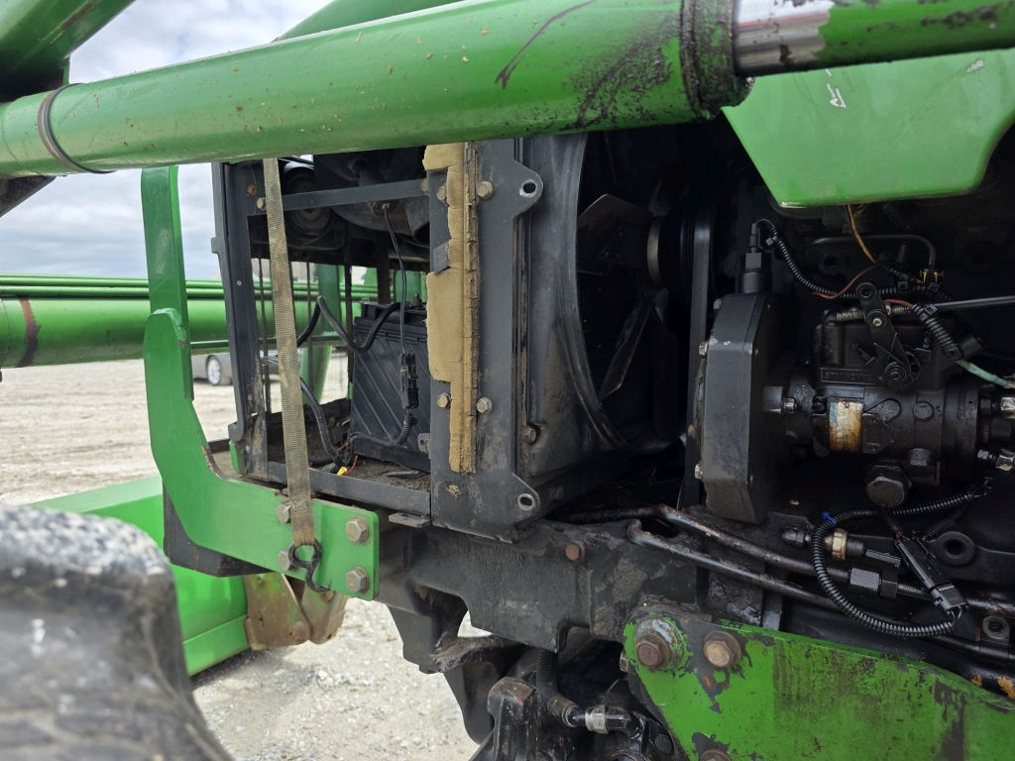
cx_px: 508
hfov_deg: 73.9
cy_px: 380
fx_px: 674
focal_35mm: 23
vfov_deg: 58.9
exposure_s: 1/2077
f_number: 1.7
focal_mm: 6.3
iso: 80
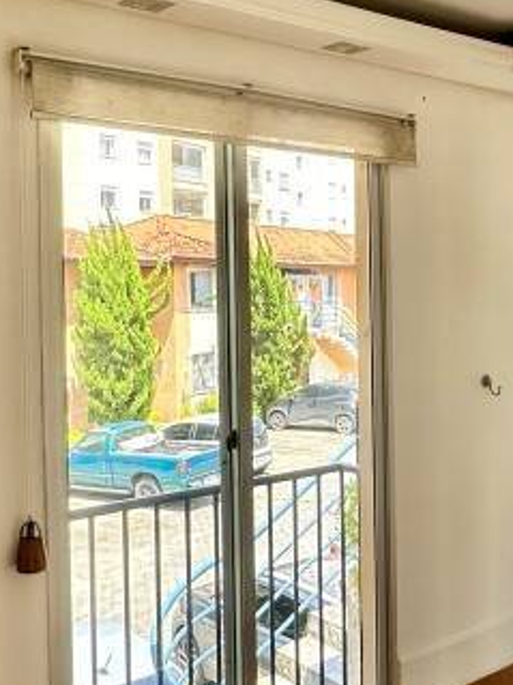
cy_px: 303
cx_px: 397
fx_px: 890
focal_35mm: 45
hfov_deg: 31.5
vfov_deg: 42.0
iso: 40
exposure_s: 1/201
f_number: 2.2
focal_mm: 2.22
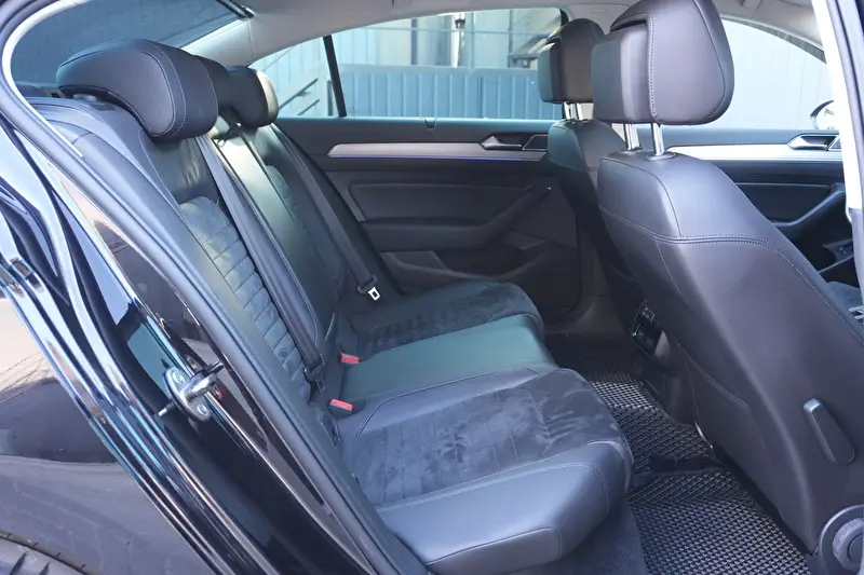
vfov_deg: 40.0
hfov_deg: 57.2
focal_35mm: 33
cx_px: 432
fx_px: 792
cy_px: 288
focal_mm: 22
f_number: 4
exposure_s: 1/160
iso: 3200
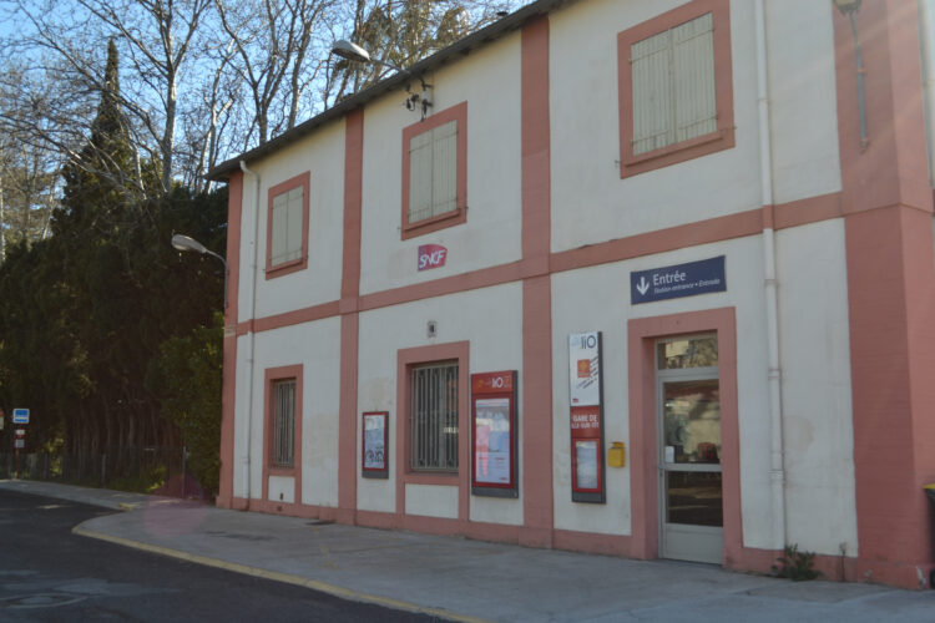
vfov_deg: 36.9
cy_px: 312
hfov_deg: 53.1
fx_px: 935
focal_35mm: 36
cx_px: 468
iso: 100
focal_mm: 24
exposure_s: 1/160
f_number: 6.3
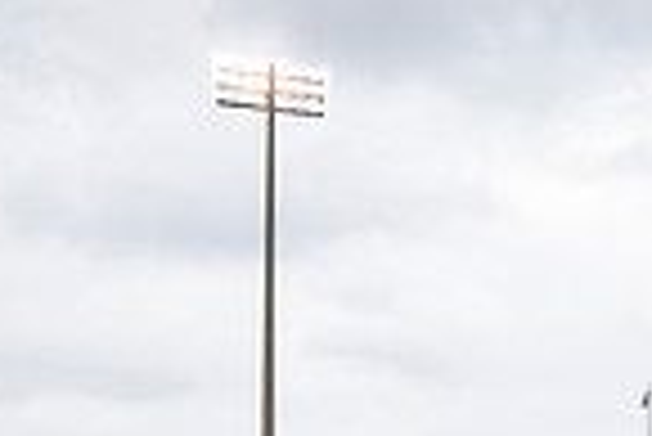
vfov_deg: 13.1
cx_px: 769
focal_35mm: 96
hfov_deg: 20.0
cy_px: 748
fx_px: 1740
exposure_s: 1/500
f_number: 2.8
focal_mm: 24
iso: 100
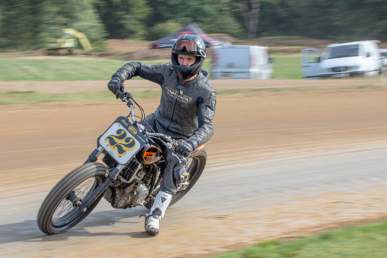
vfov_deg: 10.8
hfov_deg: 16.0
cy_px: 129
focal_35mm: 127
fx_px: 1370
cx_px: 134
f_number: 10
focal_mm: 52
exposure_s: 1/125
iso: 125
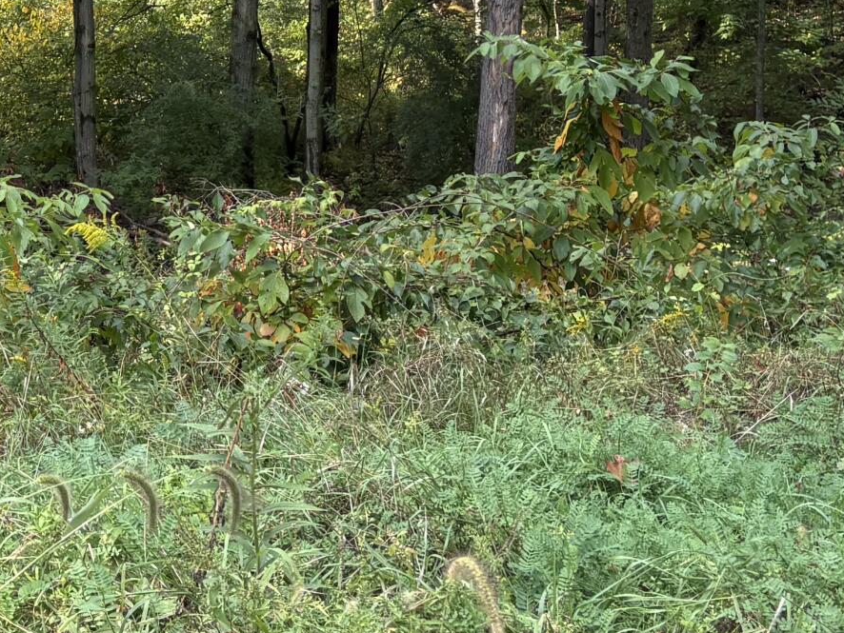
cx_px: -97
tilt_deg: +0.0
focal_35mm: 88
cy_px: -166
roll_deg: -0.8
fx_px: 2146
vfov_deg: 16.0
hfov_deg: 21.1
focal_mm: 5.96
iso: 50
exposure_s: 1/352
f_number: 1.6
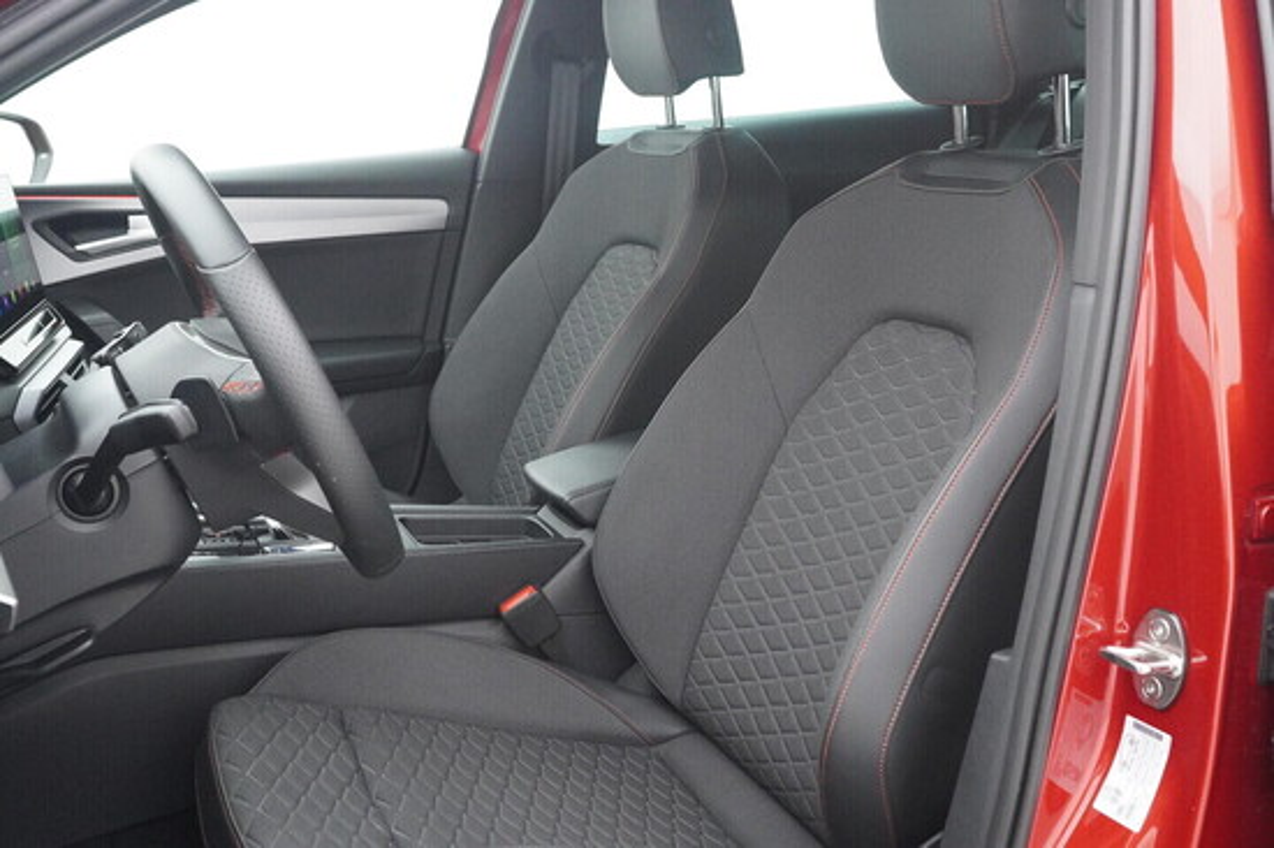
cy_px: 424
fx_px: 1273
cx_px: 637
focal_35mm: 36
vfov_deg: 36.8
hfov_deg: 53.2
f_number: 5.6
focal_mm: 24
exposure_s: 1/250
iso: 6400
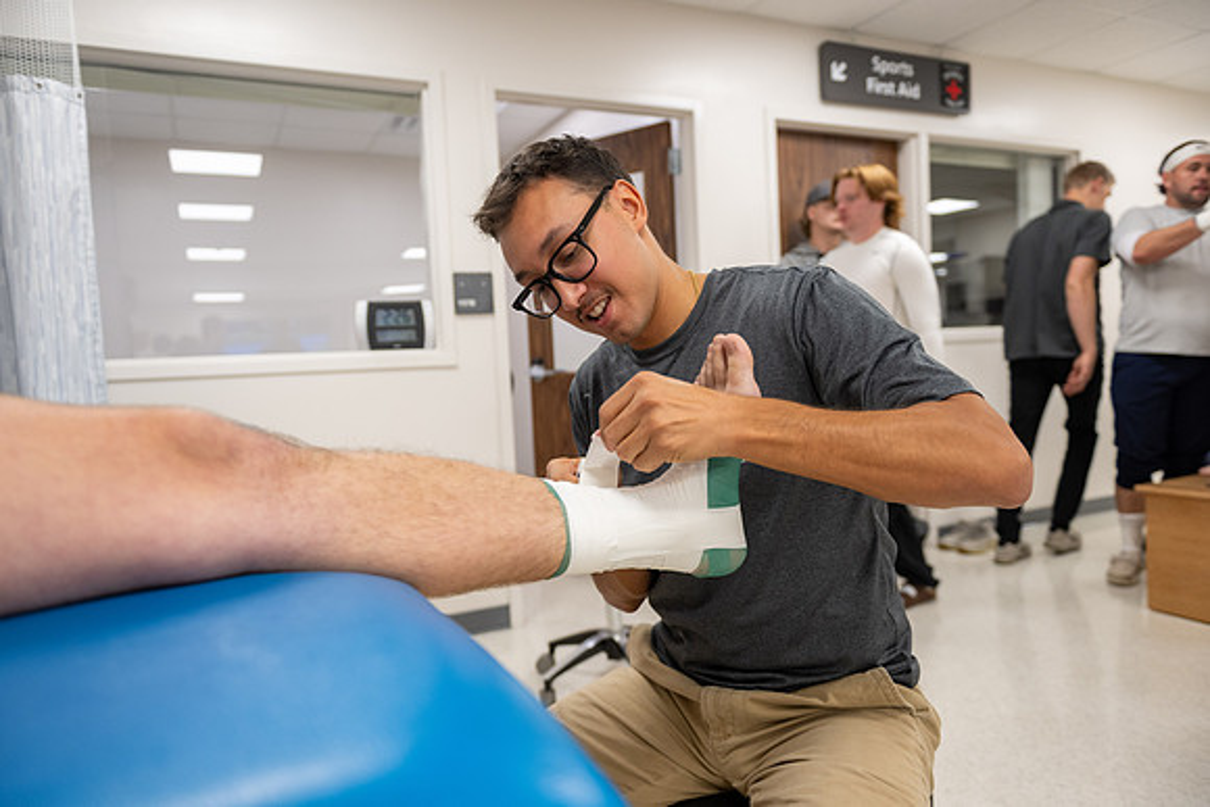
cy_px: 404
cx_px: 605
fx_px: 807
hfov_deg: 73.7
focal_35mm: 24
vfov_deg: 53.2
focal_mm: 24
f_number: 2.8
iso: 800
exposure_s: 1/200
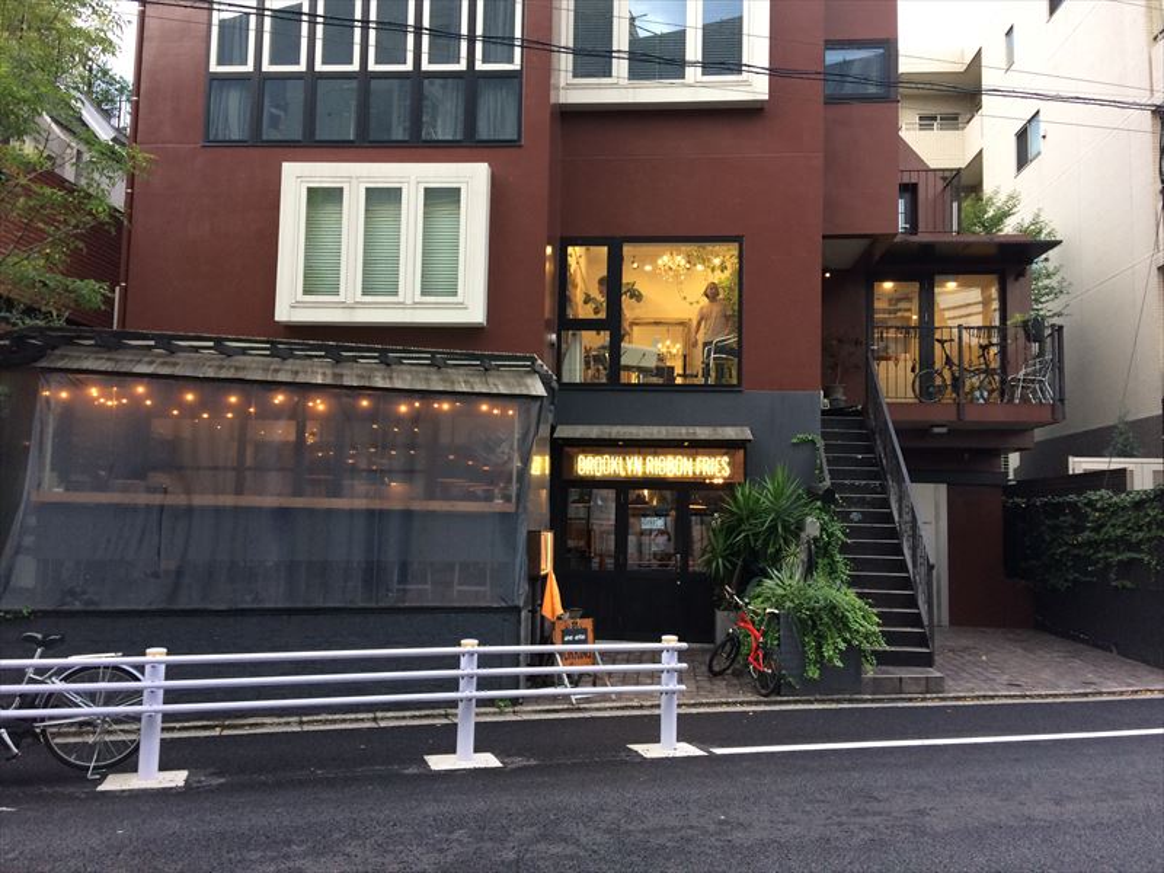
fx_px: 975
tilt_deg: +4.2
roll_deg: -1.9
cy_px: 436
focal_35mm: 29
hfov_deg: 61.7
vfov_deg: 48.2
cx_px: 582
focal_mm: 4.15
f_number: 2.2
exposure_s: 1/30
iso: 40
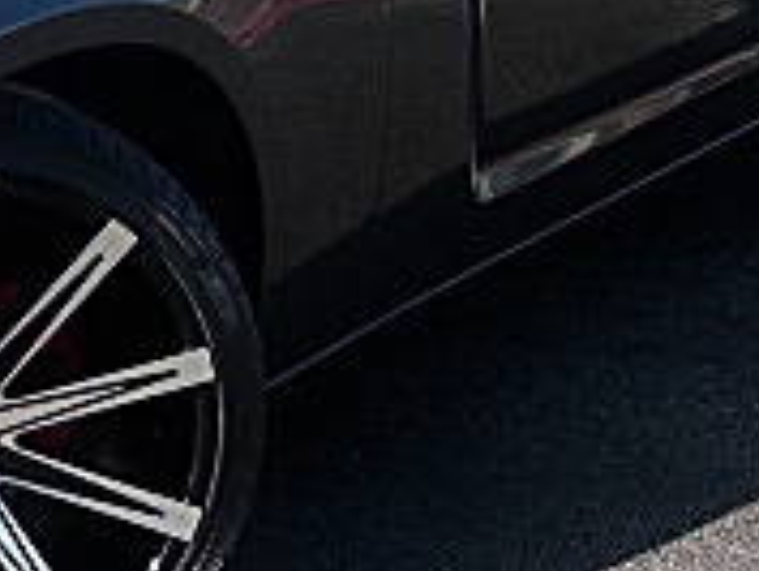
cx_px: -120
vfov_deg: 11.4
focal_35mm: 130
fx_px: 2852
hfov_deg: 14.7
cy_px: 129
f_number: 2.8
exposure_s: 1/200
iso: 50
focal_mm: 6.3
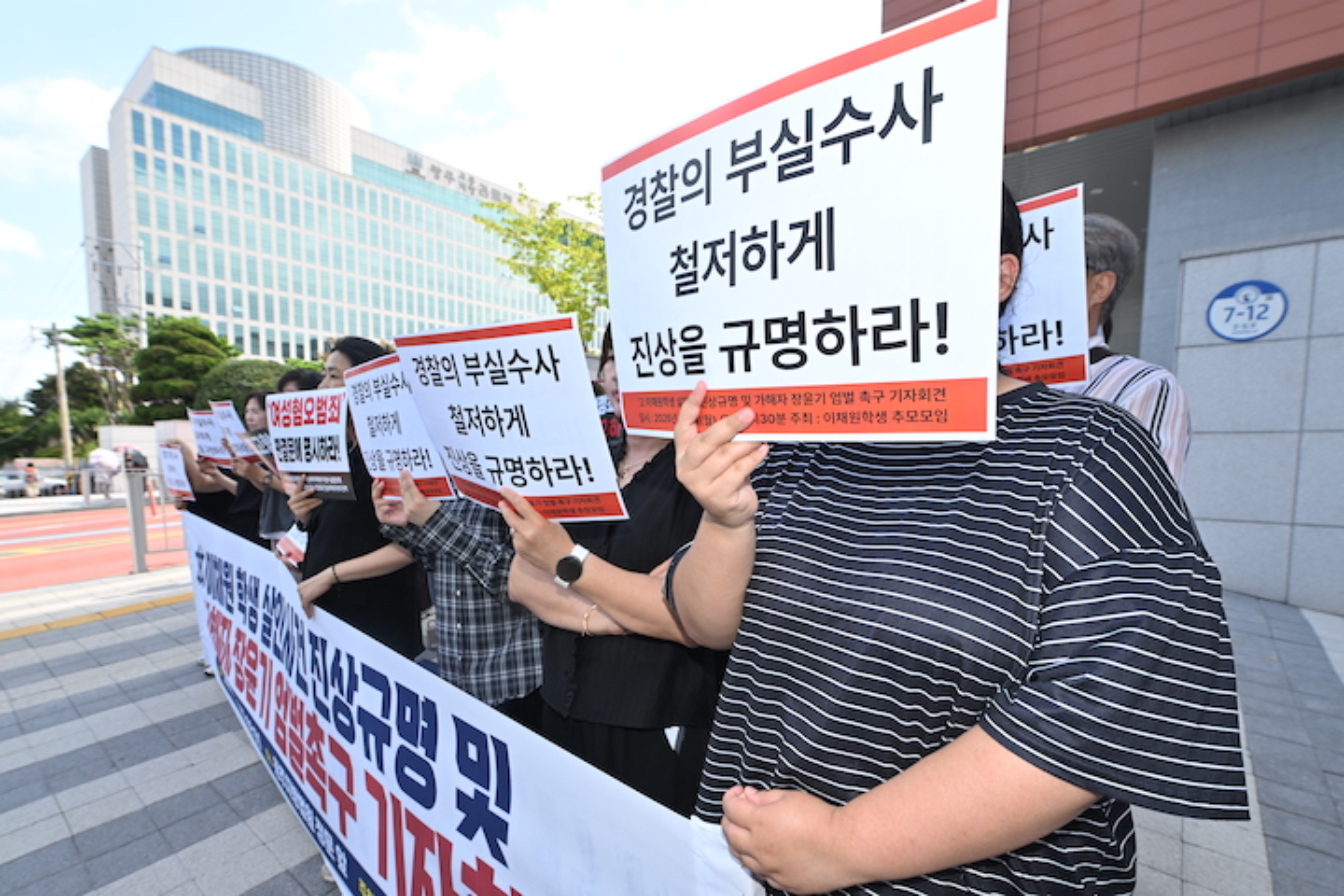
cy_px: 448
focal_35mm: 14
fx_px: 523
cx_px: 672
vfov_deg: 81.2
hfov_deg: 104.3
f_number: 5
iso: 125
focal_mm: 14
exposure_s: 1/200
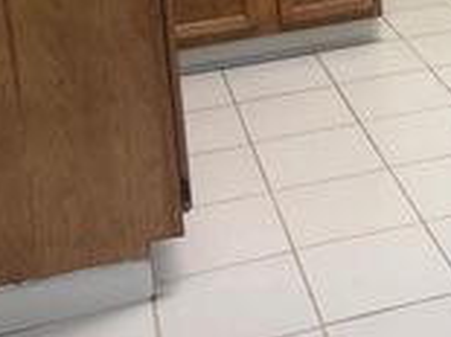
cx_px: 521
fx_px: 1094
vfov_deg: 16.1
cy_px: -161
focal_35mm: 84
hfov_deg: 21.8
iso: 125
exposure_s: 1/60
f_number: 1.6
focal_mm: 5.96
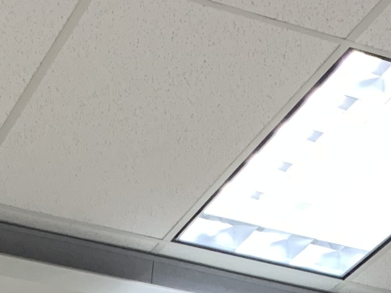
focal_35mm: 150
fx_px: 1694
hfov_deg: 13.1
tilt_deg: +6.9
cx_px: 355
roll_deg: -0.8
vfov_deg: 8.6
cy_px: 809
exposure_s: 1/60
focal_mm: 4.25
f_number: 1.8
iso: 100
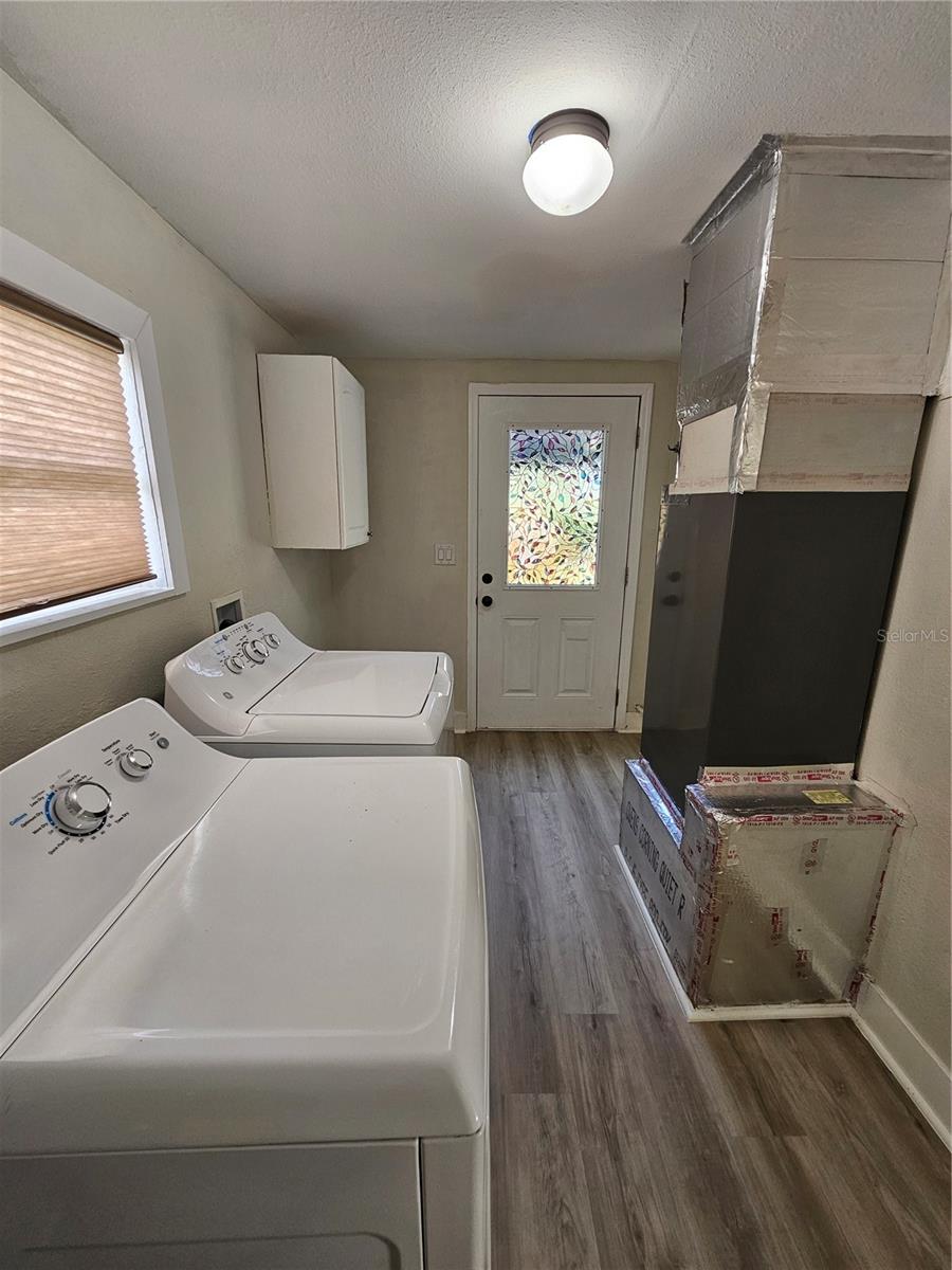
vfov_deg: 106.2
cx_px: 476
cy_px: 635
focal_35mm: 13
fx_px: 477
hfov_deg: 89.9
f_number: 2.2
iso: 125
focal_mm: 2.2
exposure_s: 1/60
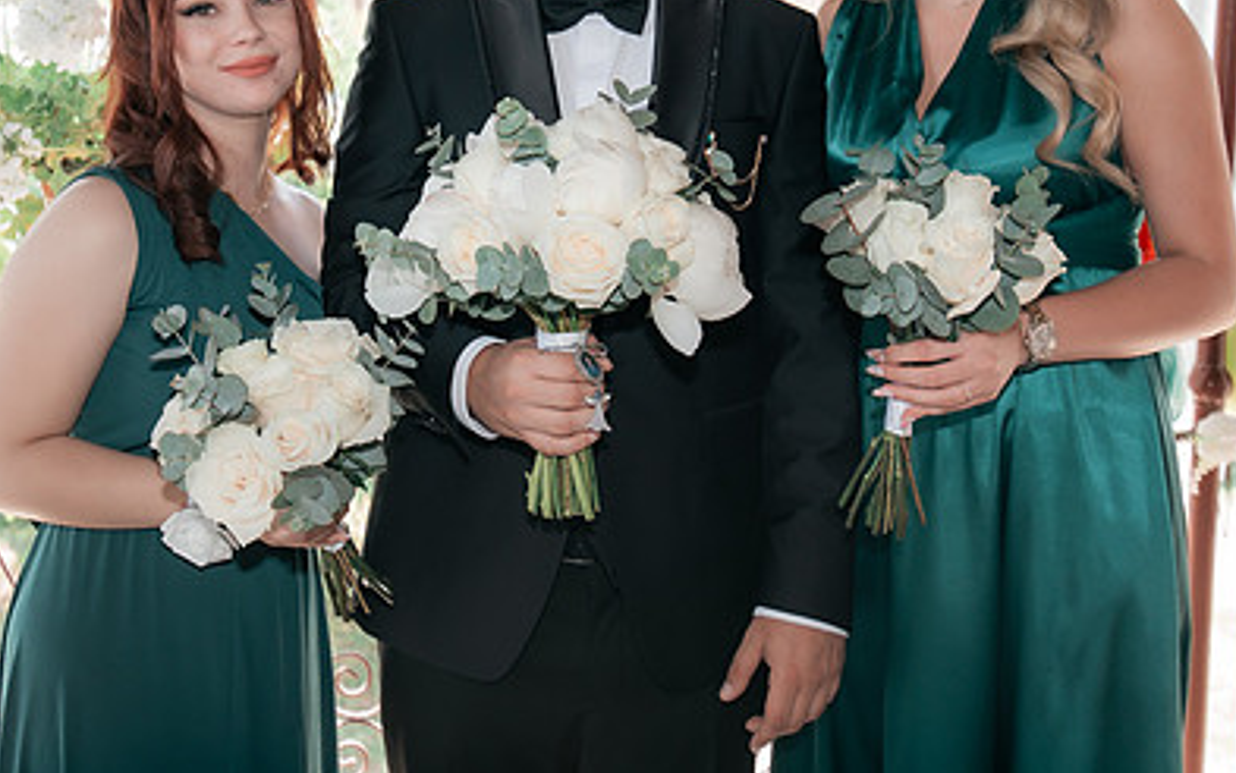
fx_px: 1719
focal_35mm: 51
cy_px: 165
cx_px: 541
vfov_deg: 25.0
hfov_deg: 39.5
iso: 320
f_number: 3.5
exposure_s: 1/250
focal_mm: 29
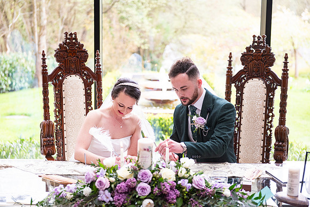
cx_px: 155
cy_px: 104
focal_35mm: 70
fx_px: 603
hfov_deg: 28.8
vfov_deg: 19.5
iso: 500
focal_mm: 70
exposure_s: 1/200
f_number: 3.5
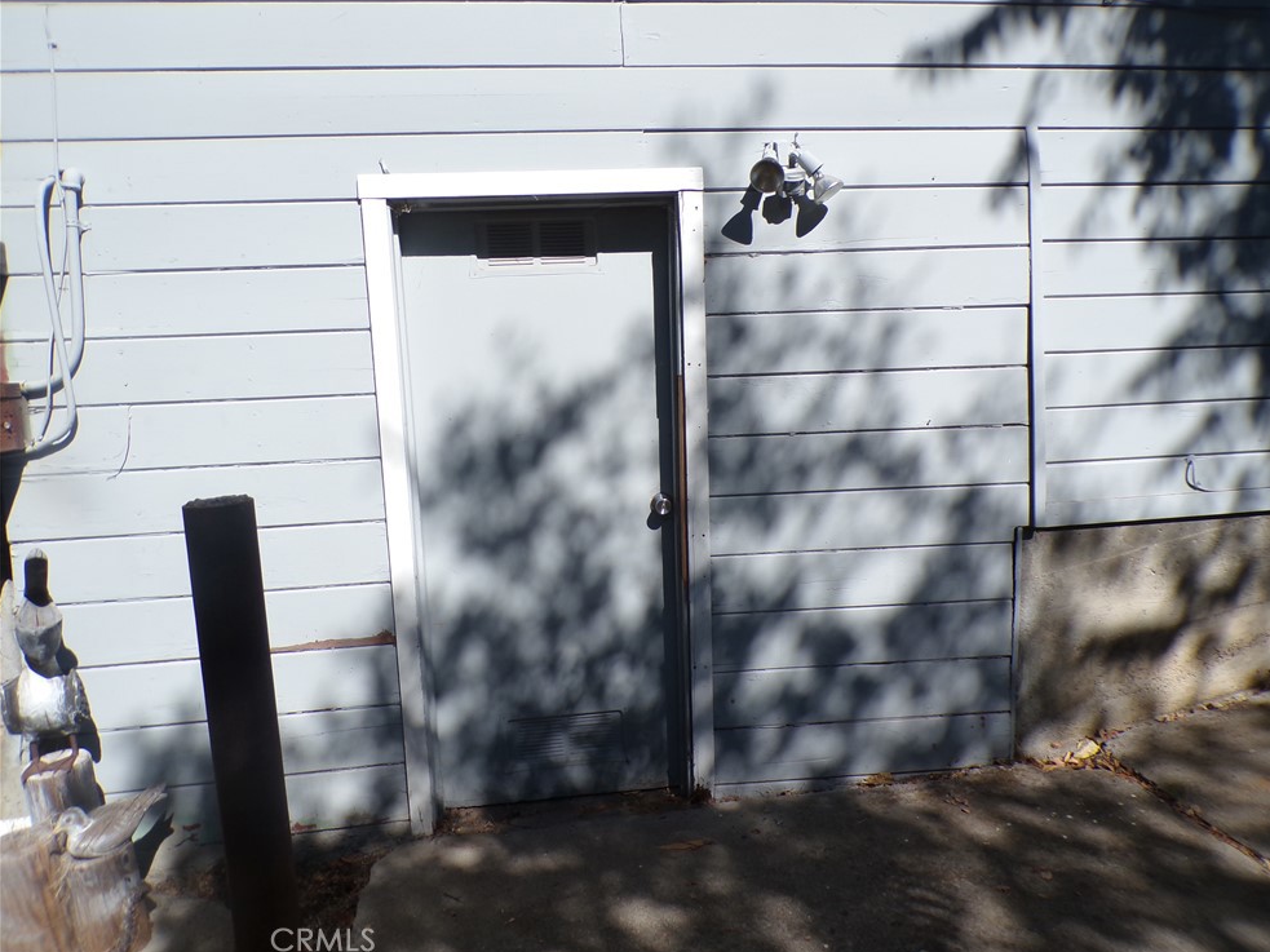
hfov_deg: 69.4
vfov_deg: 54.9
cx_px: 660
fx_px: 917
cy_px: 462
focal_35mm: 25
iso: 100
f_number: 3
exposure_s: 1/1400
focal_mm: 4.3
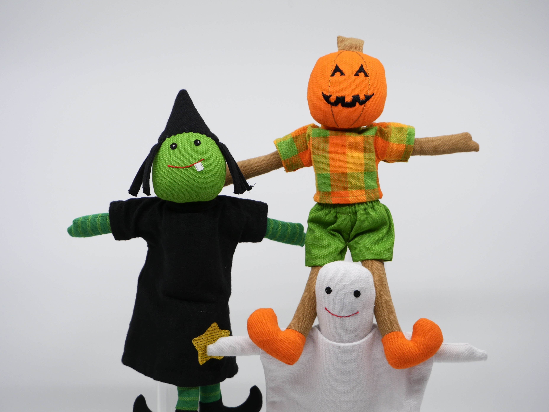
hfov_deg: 8.5
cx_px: 274
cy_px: 206
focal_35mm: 234
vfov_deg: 6.4
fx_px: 3711
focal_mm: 117
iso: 200
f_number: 5.3
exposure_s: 1/250
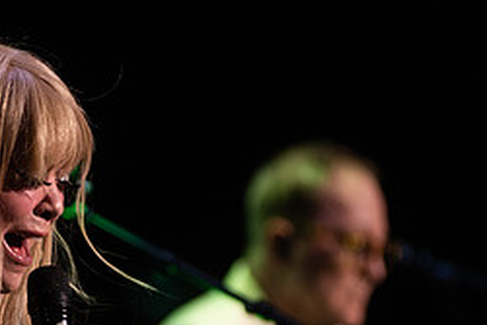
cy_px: 277
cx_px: 107
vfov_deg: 3.0
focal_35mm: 464
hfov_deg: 4.4
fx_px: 6280
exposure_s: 1/800
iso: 1250
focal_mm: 200
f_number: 3.2
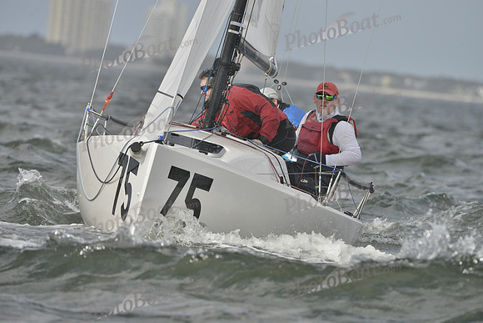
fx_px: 5368
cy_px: 162
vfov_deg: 3.4
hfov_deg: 5.2
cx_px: 242
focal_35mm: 400
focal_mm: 400
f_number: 7.1
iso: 400
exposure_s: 1/1600
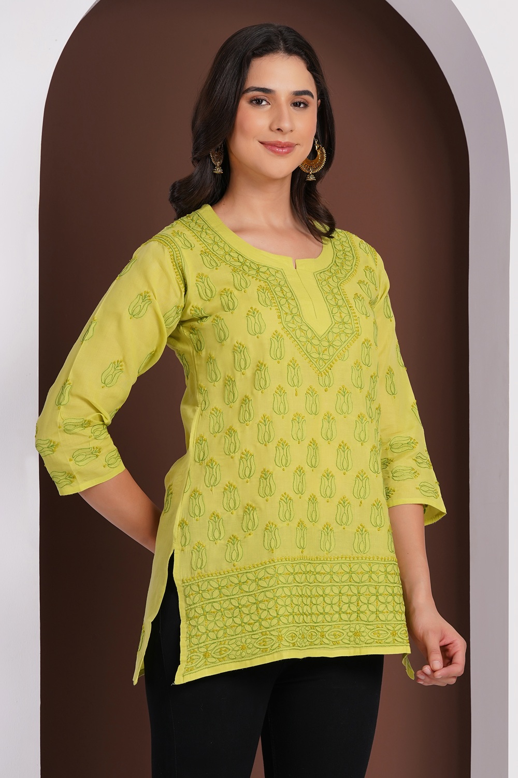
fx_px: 2676
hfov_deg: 11.1
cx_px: 259
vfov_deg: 16.5
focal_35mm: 124
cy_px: 389
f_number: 10
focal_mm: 124
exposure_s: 1/125
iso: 250
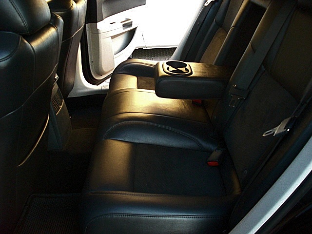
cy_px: 117
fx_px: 324
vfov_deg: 39.7
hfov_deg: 51.4
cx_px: 156
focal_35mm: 36
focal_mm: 6.3
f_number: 2.8
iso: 800
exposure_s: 1/125
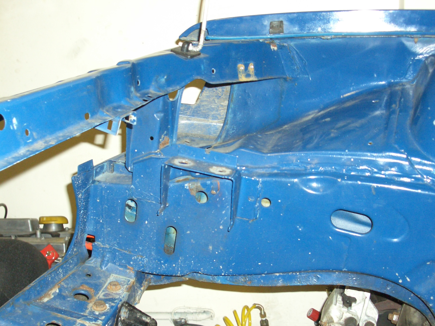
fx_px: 616
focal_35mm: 49
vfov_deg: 29.7
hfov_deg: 38.9
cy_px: 163
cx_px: 218
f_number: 3.1
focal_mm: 8.2
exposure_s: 1/60
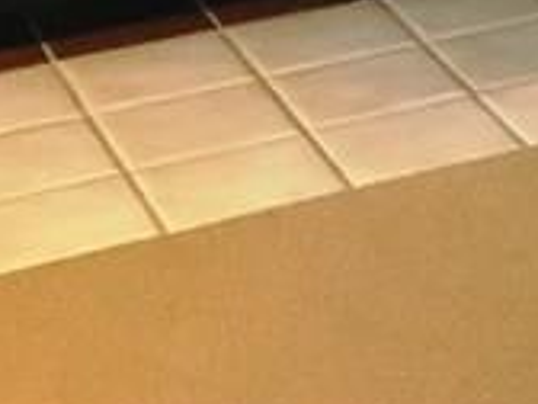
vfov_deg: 7.6
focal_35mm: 177
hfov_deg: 10.0
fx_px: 2751
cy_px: -680
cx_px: 1220
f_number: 2.2
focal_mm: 4.15
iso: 200
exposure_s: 1/15
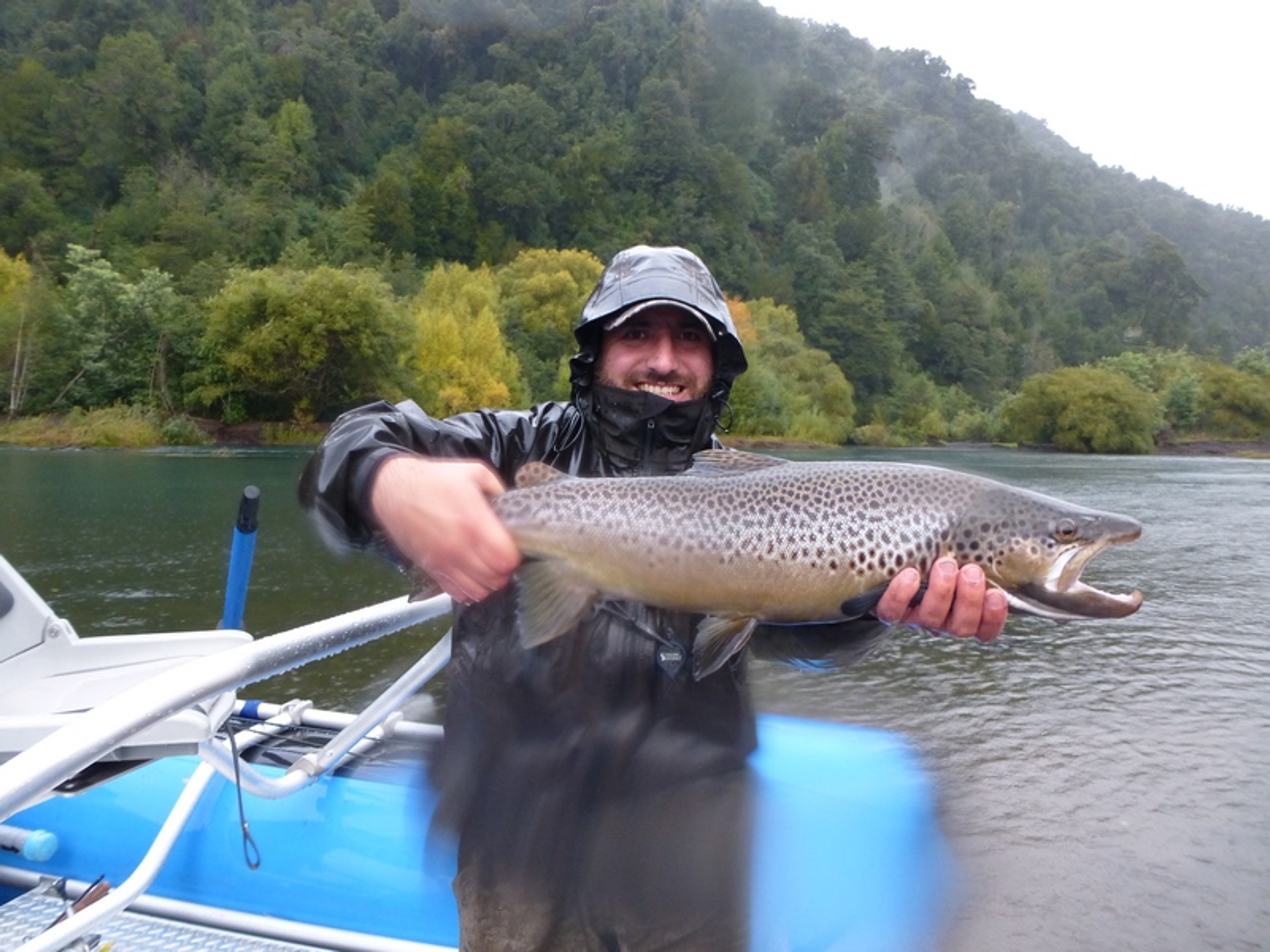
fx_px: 881
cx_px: 635
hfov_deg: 71.6
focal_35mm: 24
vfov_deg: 56.8
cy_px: 476
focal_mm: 4.3
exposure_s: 1/30
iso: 400
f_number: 3.3
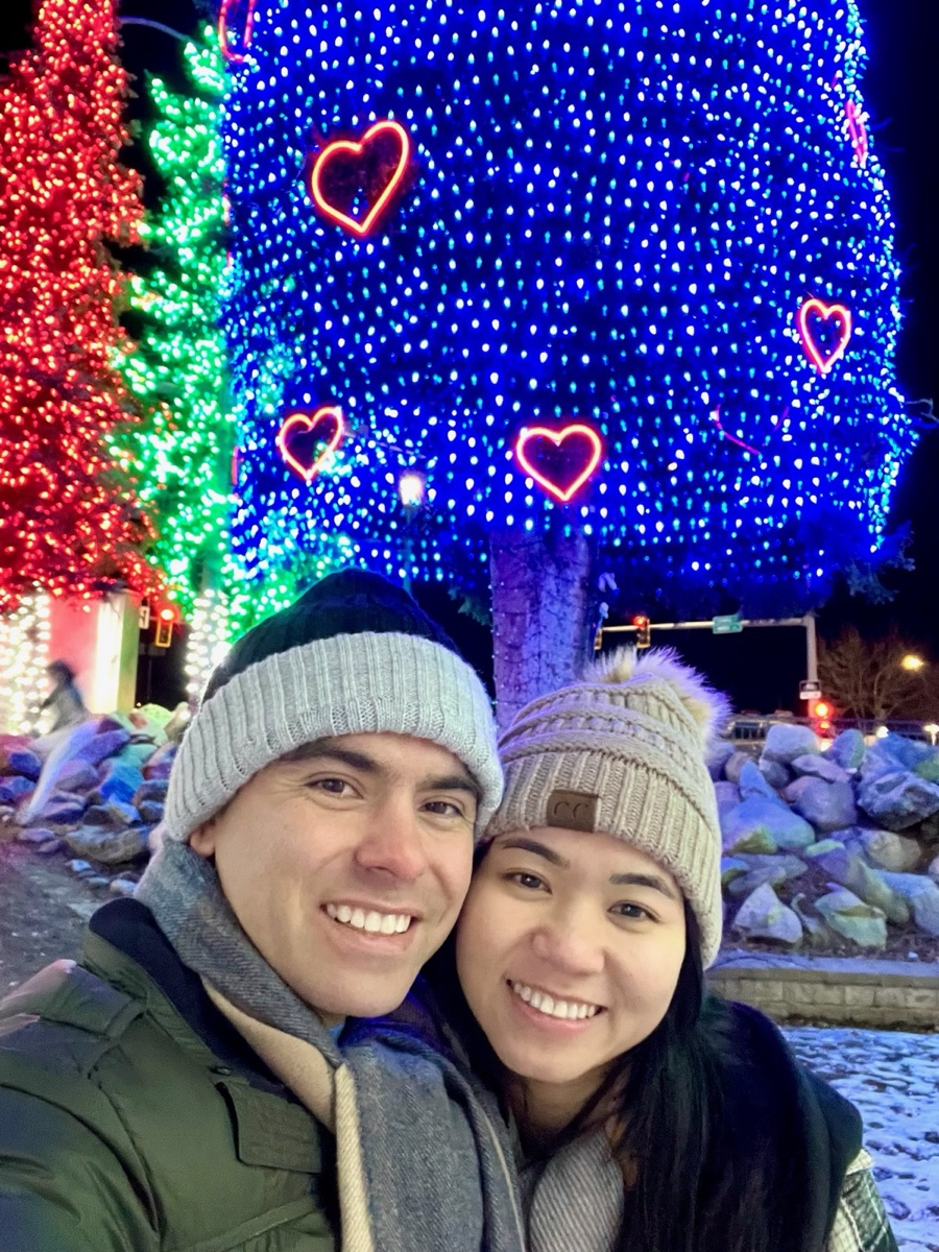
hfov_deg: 46.8
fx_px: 1085
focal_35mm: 30
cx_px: 470
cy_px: 626
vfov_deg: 60.0
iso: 800
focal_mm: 2.71
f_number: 2.2
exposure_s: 1/20
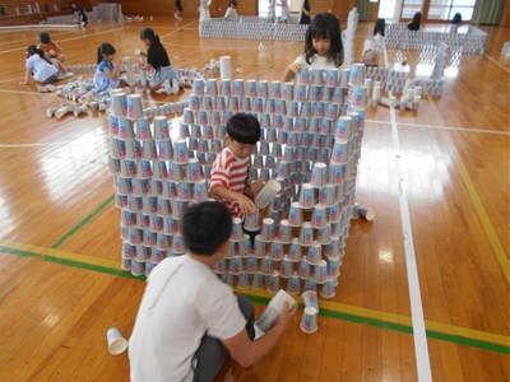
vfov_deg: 53.1
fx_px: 383
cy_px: 191
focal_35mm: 26
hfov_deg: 67.3
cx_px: 255
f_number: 3.2
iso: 110
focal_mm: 4.6
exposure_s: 1/30
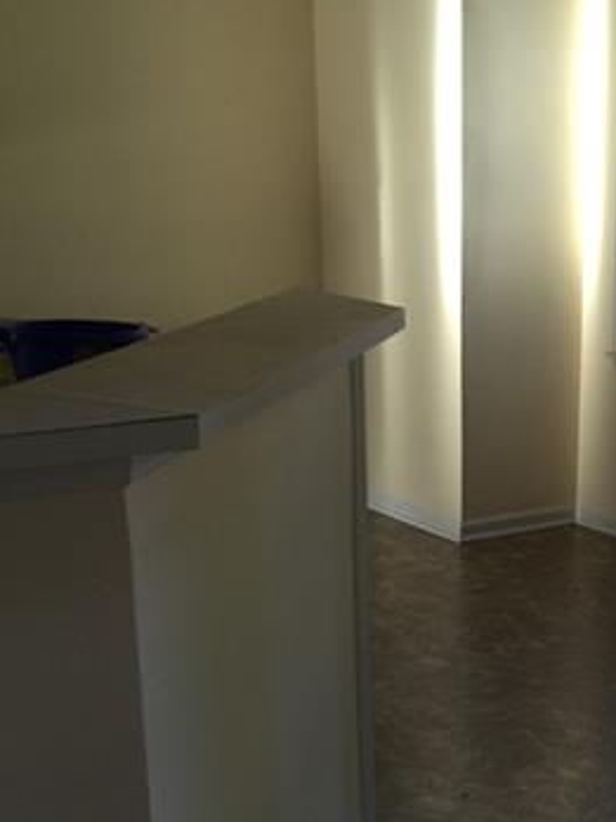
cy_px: 654
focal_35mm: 64
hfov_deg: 22.0
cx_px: 640
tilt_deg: -18.1
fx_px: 1519
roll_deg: -2.4
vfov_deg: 29.6
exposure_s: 1/15
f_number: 2.2
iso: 32
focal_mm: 4.15
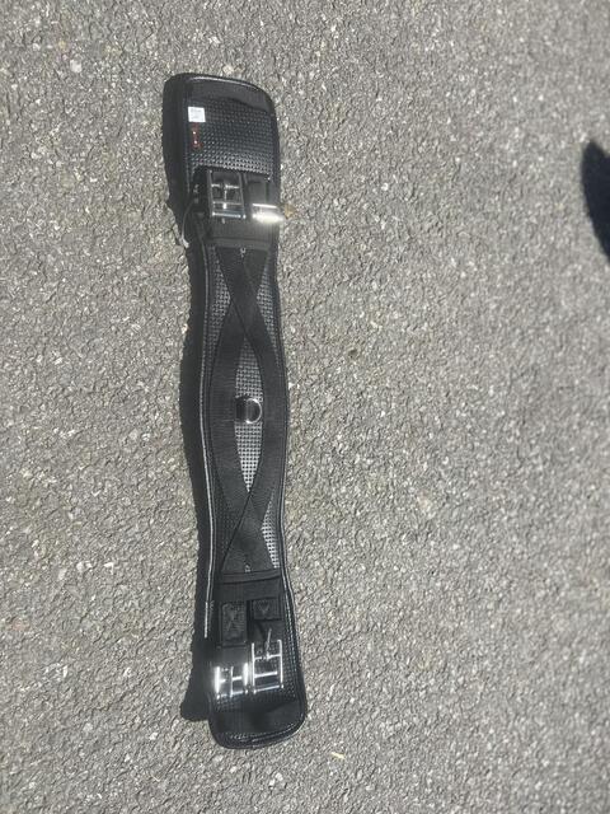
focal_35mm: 26
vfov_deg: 67.3
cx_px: 305
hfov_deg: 53.1
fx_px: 611
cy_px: 407
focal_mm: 5.7
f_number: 1.5
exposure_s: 1/3831
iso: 50
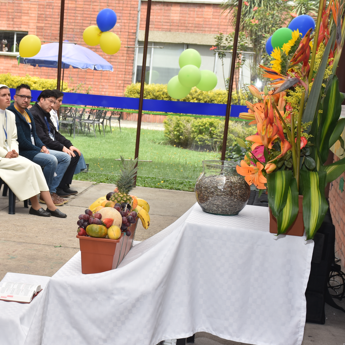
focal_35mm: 72
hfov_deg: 23.8
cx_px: 78
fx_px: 808
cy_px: 179
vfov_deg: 24.1
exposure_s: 1/200
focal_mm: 35
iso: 110
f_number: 7.1
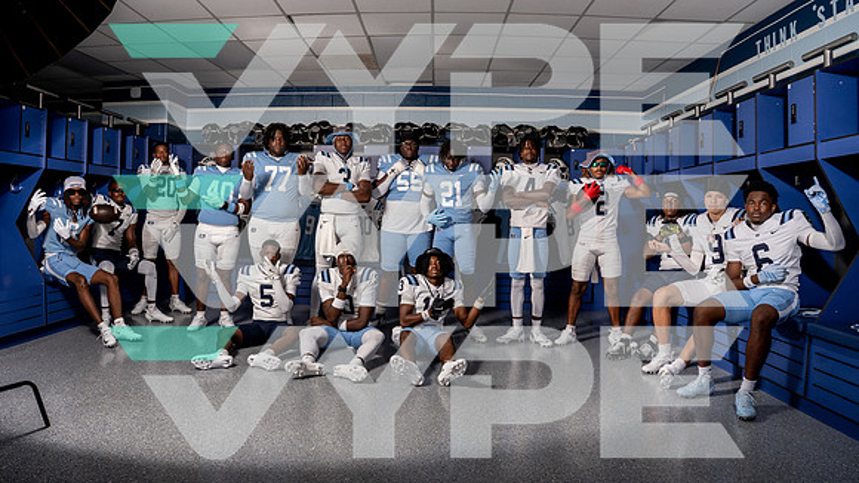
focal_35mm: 24
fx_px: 554
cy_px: 225
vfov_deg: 47.1
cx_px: 386
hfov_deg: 75.3
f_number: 8
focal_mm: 20
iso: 500
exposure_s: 1/250
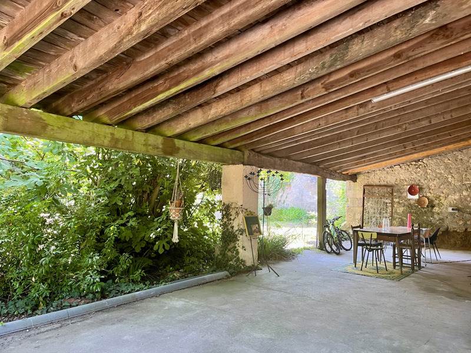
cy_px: 176
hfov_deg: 67.3
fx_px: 354
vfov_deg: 53.1
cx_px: 236
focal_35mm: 26
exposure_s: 1/98
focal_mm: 5.1
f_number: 1.6
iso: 125
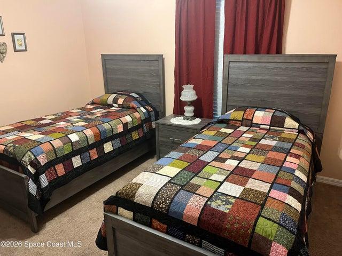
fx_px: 257
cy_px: 128
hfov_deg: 67.3
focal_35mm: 26
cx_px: 171
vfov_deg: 53.1
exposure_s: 1/60
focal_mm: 5.1
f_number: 1.6
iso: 500
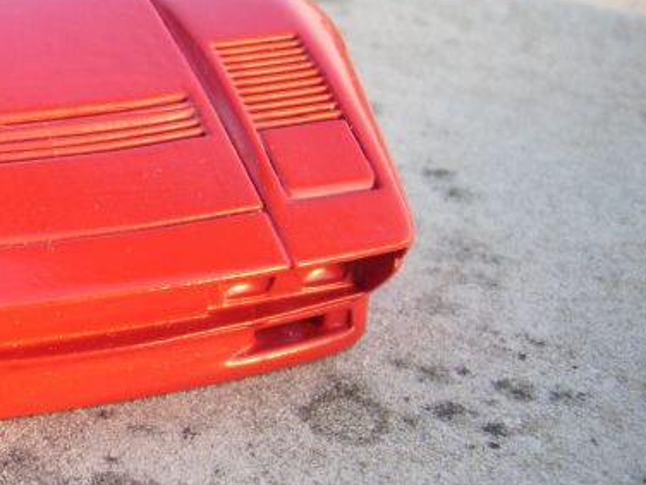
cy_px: 191
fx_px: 1232
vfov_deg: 22.2
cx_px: -3
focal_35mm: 66
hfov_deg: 27.6
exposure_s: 1/135
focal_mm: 6.2
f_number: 2.8
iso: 50
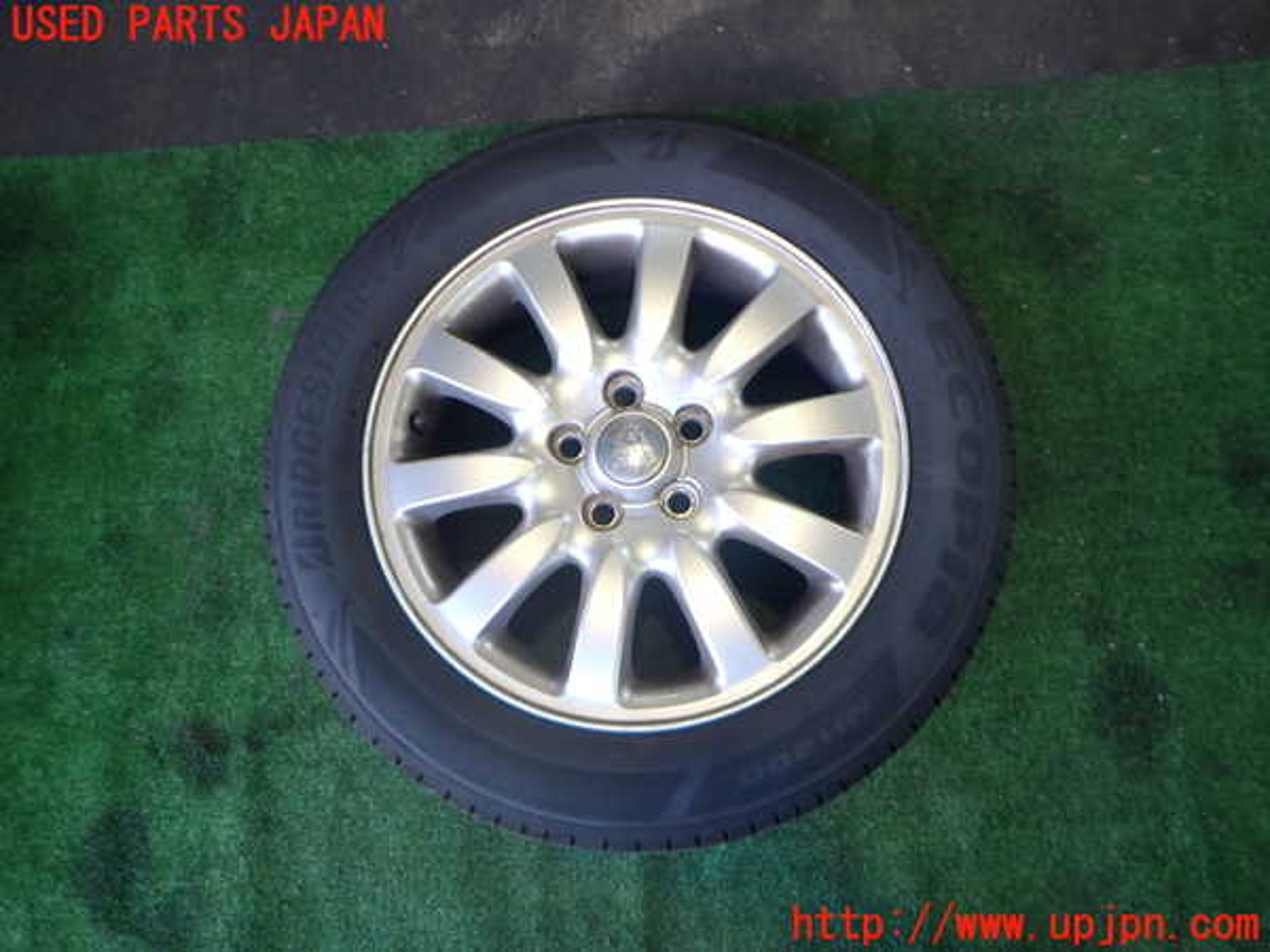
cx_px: 635
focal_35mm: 25
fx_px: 917
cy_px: 476
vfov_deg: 54.9
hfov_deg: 69.4
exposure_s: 1/80
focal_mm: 4.5
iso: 200
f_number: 2
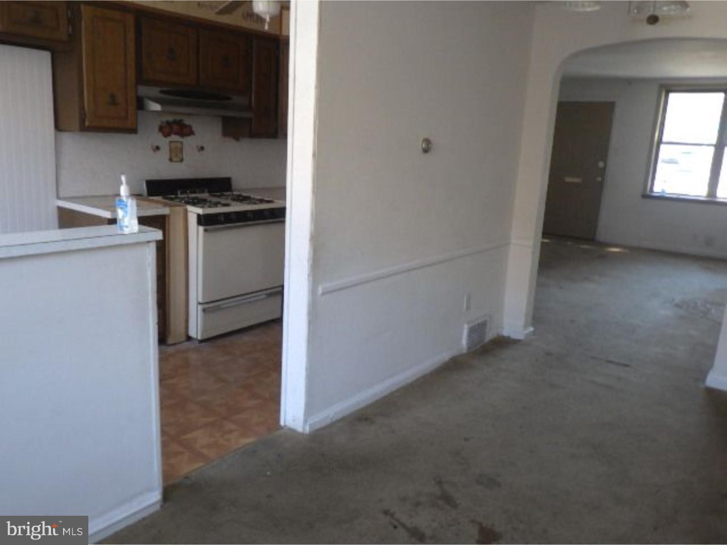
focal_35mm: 28
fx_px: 588
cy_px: 272
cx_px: 364
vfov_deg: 49.7
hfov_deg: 63.4
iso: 400
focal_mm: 5
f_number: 3.5
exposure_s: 1/45
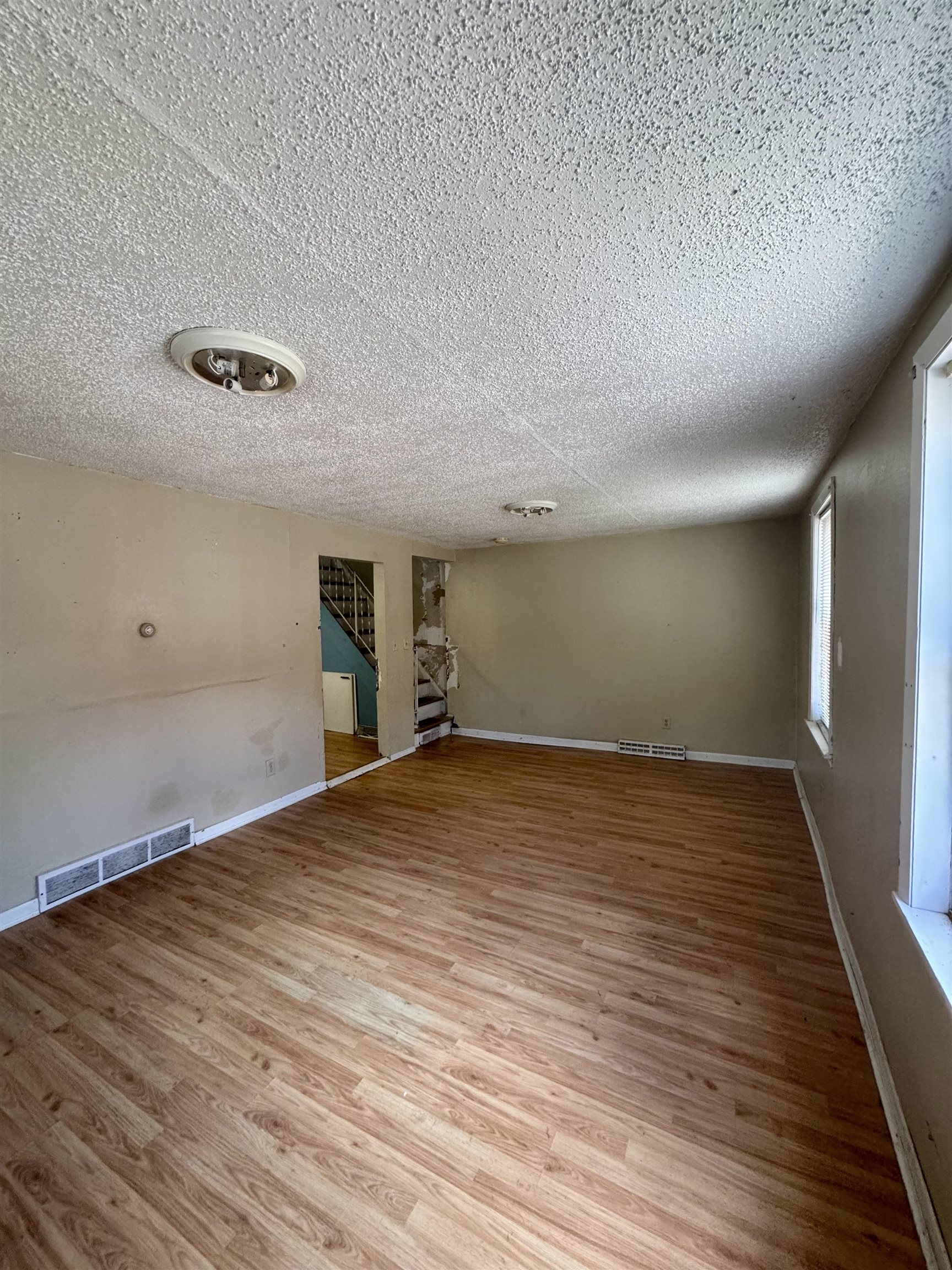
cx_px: 476
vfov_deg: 102.1
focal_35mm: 14
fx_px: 513
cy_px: 635
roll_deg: +1.6
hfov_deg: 85.7
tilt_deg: -3.7
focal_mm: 2.22
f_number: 2.2
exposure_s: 1/99
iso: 250
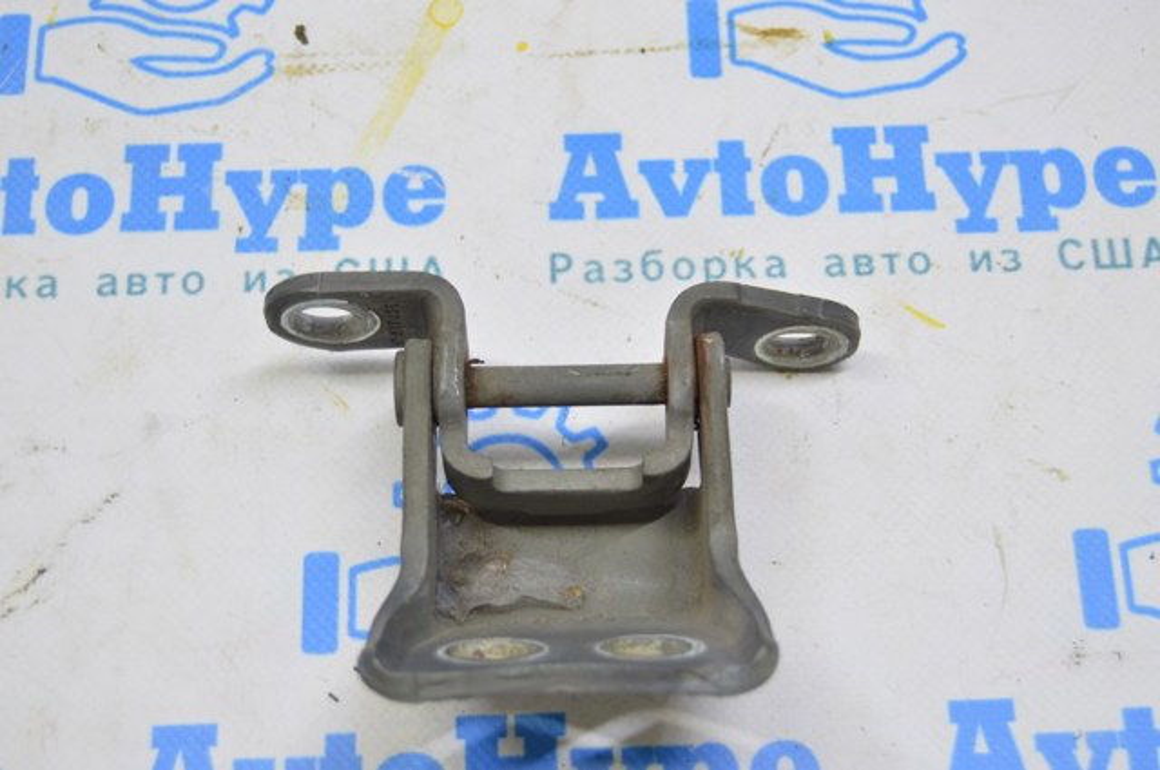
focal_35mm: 60
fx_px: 1931
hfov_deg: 33.4
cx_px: 580
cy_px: 385
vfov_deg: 22.6
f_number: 5.6
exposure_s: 1/20
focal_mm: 40
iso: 400
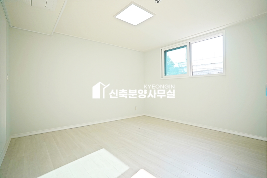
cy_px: 89
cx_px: 134
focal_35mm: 17
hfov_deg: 93.3
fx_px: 126
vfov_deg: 70.4
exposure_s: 1/250
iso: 250
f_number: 5.6
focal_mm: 17
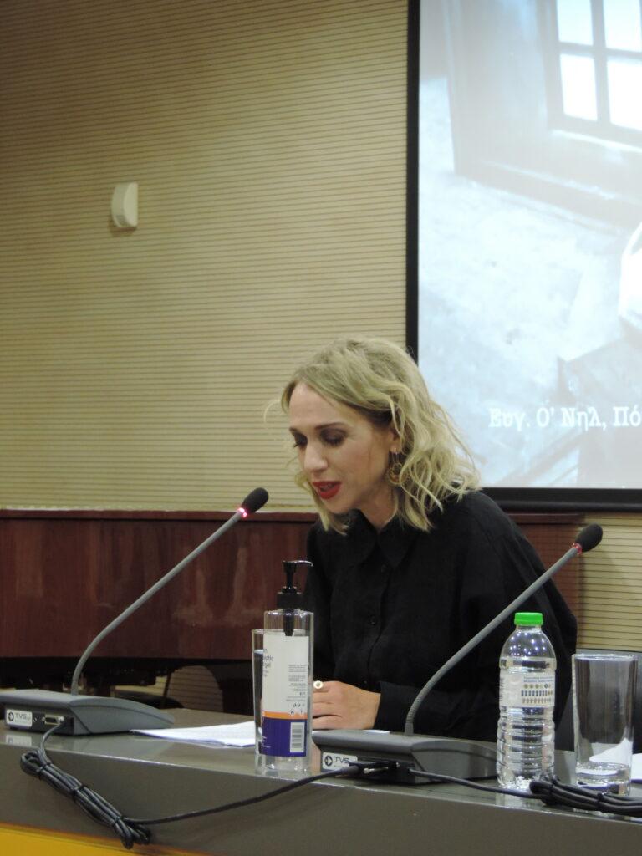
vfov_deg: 18.7
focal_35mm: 105
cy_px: 428
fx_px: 2596
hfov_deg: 14.1
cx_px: 321
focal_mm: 18.7
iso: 640
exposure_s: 1/25
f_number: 4.2
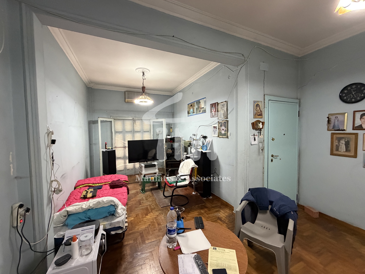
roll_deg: +1.1
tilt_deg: -2.4
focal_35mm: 14
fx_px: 148
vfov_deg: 85.7
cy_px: 137
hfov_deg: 102.1
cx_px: 182
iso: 500
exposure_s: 1/50
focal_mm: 2.22
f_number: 2.2
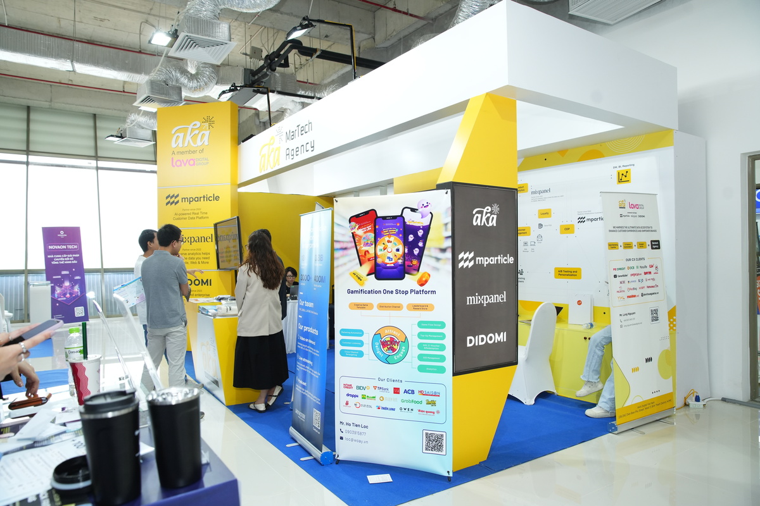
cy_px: 253
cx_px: 380
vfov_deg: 53.1
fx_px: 507
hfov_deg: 73.7
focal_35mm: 24
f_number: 5
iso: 1600
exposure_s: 1/200
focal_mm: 24
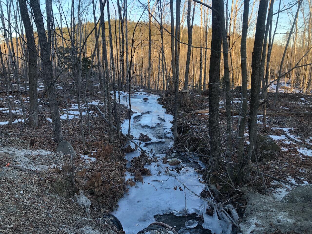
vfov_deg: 49.7
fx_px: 252
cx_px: 156
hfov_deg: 63.4
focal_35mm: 28
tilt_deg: -13.1
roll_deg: +0.5
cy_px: 117
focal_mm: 3.99
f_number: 1.8
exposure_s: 1/120
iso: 20
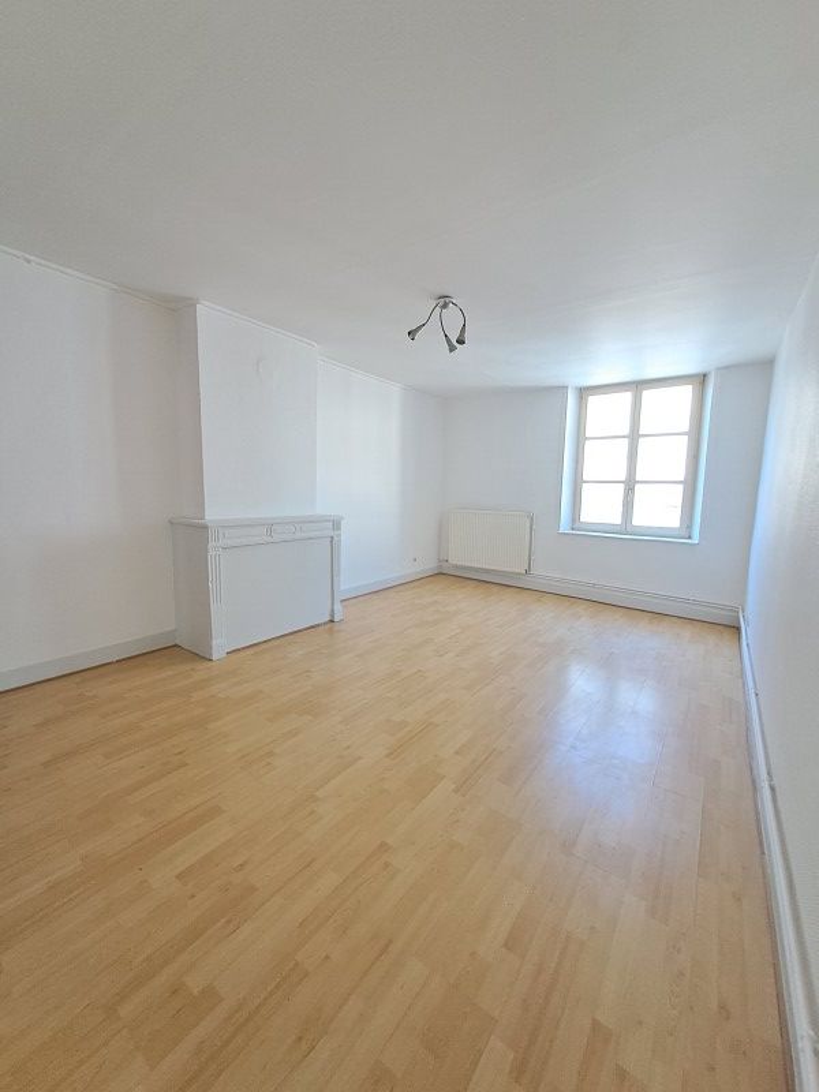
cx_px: 410
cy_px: 546
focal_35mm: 13
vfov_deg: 106.2
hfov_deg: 89.9
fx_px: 410
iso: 80
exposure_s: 1/50
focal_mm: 1.42
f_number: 2.2
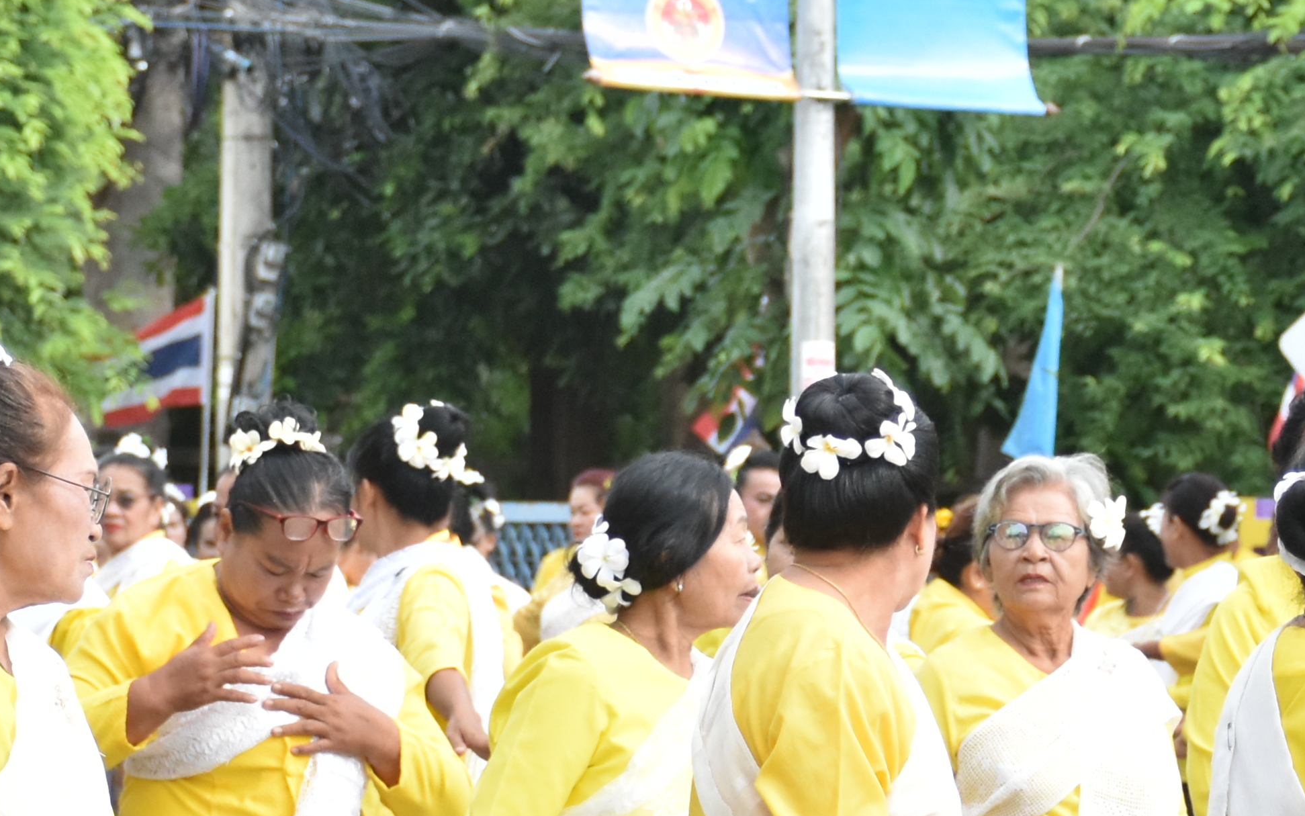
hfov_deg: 8.9
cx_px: 731
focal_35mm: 236
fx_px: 8395
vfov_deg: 5.6
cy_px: 681
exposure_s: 1/1250
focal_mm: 50
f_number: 4.8
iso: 800
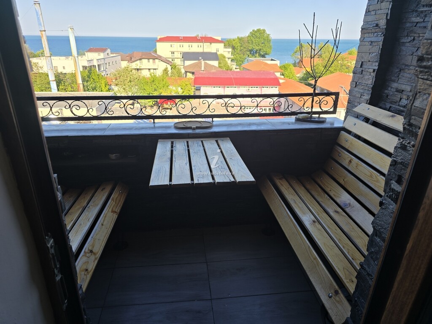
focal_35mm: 23
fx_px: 287
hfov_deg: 73.9
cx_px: 216
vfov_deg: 58.9
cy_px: 162
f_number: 1.7
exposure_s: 1/297
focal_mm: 6.3
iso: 12
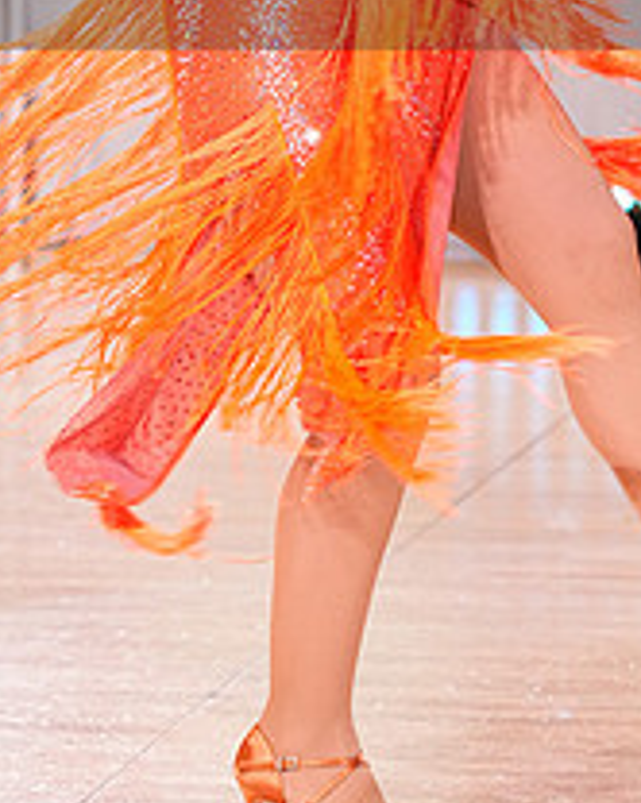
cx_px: 496
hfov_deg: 4.5
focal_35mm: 343
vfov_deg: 5.6
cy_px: -77
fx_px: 8146
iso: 2000
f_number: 4
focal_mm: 131
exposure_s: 1/200
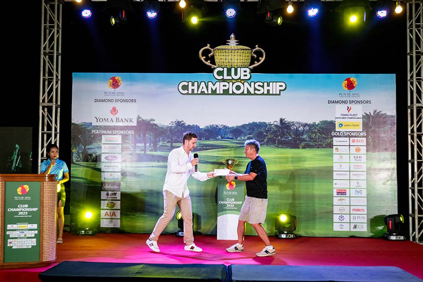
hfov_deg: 60.3
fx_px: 364
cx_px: 212
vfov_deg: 42.3
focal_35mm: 31
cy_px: 141
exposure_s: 1/200
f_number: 4
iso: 500
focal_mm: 31
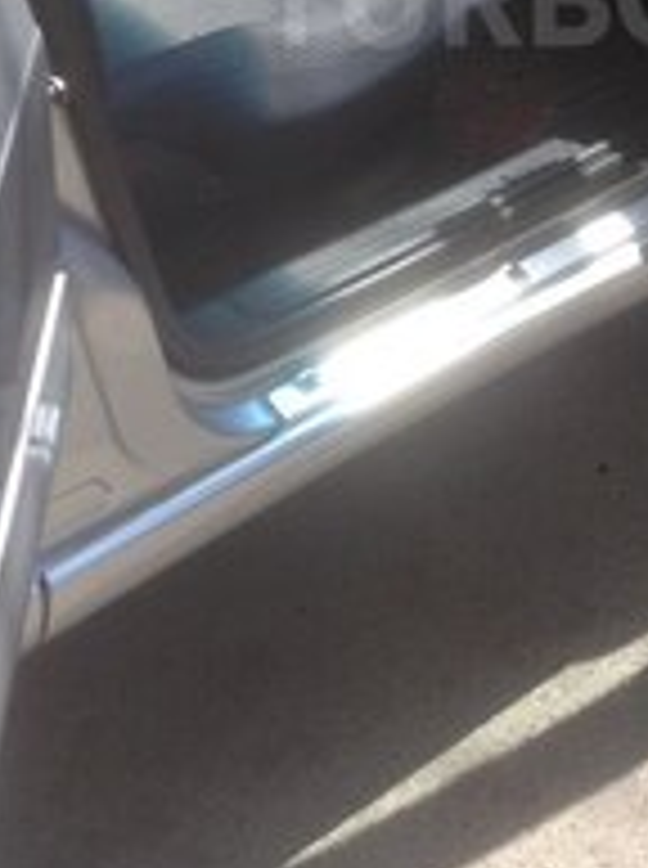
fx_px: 2129
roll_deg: -6.3
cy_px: -4
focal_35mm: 85
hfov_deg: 17.0
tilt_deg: -18.6
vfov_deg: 22.2
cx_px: 603
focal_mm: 4.12
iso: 50
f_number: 2.4
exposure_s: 1/401
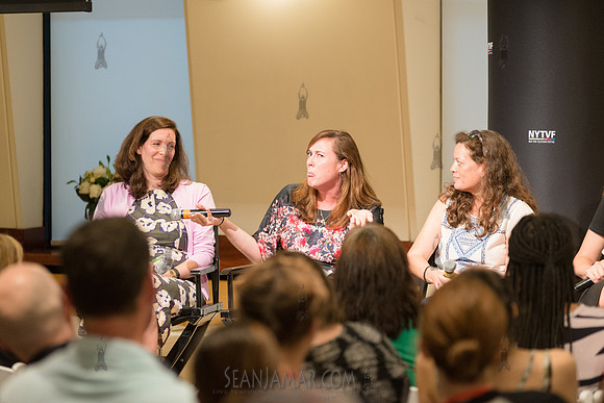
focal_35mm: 145
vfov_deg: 9.5
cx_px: 302
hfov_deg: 14.2
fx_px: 2433
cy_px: 202
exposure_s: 1/125
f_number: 4
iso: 2500
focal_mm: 145
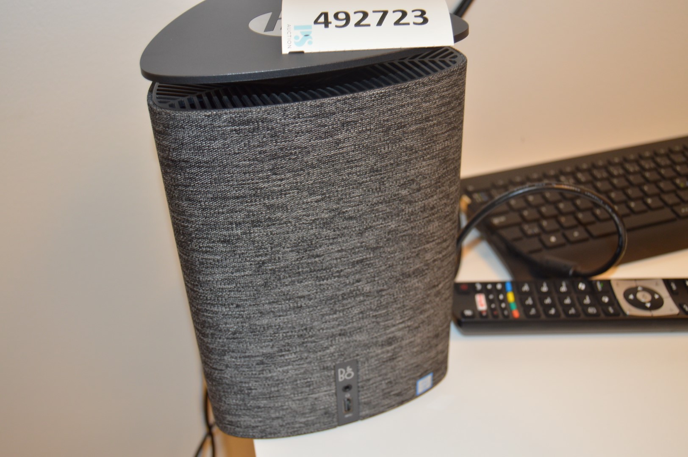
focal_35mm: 36
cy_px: 228
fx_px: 687
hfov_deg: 53.2
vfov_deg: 36.8
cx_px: 344
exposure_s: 1/80
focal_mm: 24
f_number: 4
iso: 400
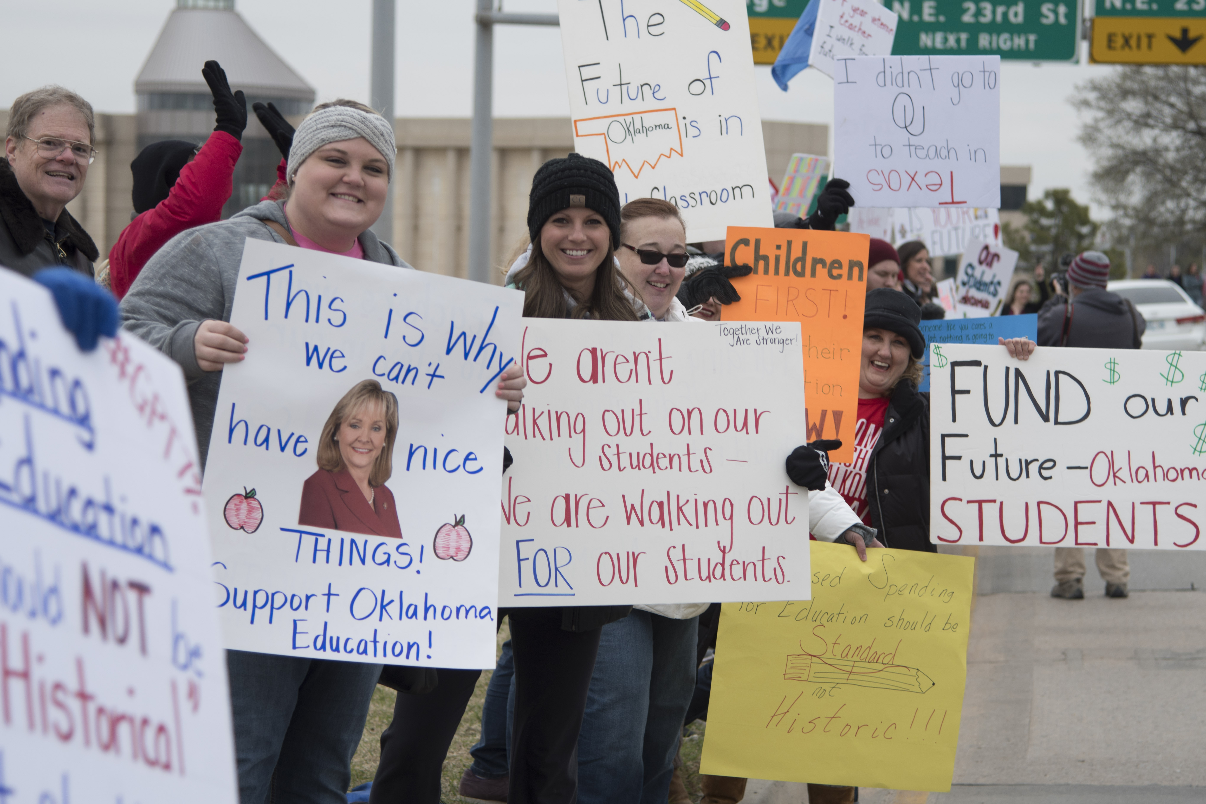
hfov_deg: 19.5
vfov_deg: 13.0
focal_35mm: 105
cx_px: 603
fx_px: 3517
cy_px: 402
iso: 100
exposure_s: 1/320
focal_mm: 70
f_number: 4
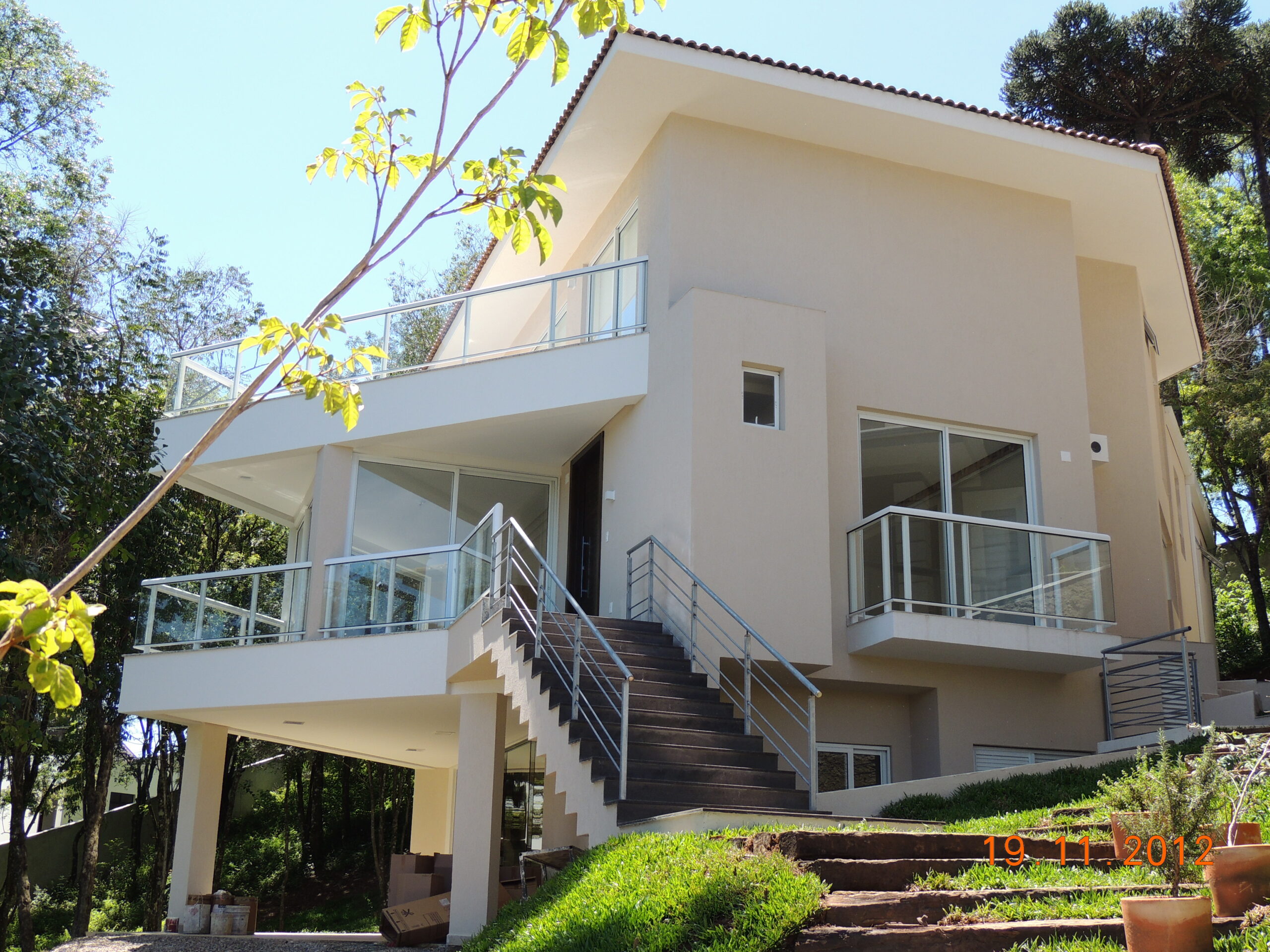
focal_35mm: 40
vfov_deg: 36.0
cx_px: 635
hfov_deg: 46.8
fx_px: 1468
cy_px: 476
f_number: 3.3
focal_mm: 7.1
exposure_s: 1/400
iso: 100
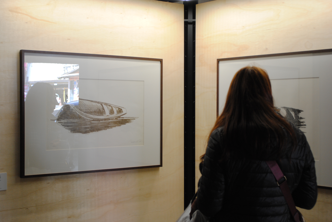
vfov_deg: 22.7
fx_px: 554
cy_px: 111
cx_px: 166
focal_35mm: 60
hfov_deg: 33.4
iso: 320
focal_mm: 40
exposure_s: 1/30
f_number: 5.3
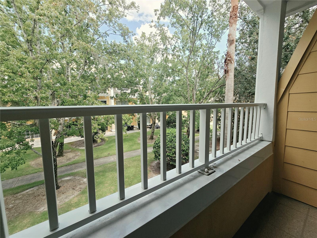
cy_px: 119
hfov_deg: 106.2
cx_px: 158
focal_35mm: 13
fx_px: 119
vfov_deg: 89.9
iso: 50
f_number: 2.2
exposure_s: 1/603
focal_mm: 2.2
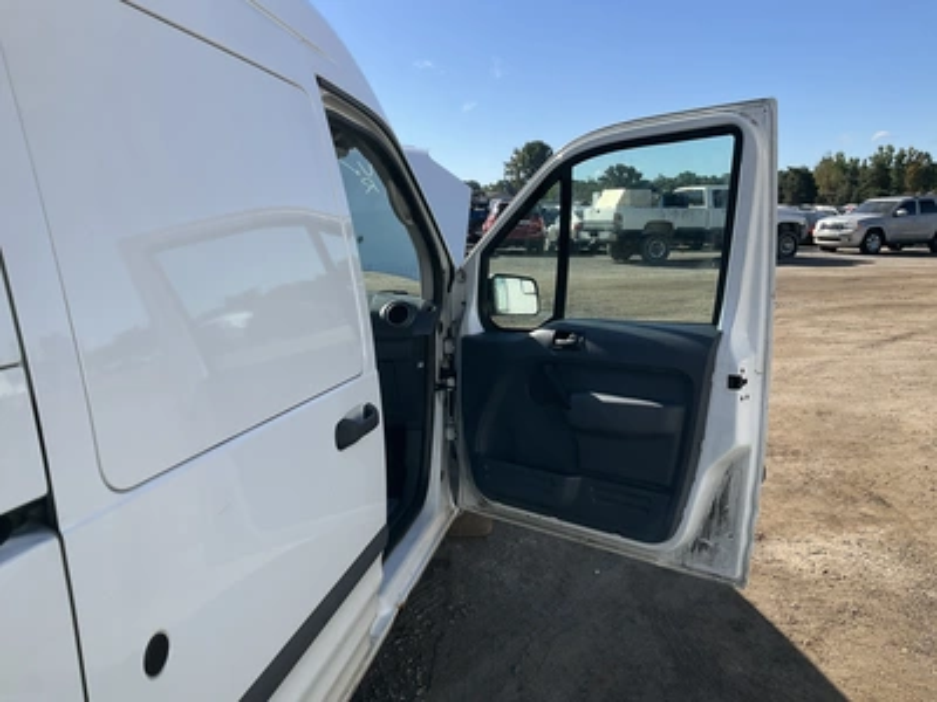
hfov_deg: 61.7
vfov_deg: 48.2
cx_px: 468
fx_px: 785
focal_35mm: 29
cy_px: 351
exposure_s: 1/1577
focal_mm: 3
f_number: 1.8
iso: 25
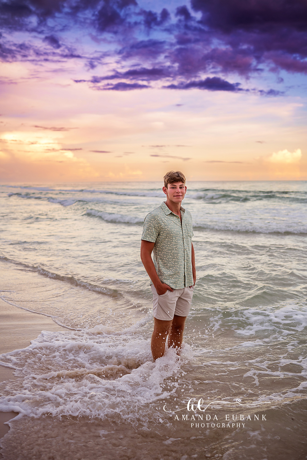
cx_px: 154
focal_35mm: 35
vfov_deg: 54.4
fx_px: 448
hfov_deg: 37.9
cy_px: 230
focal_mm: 35
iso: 320
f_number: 2.5
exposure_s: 1/800
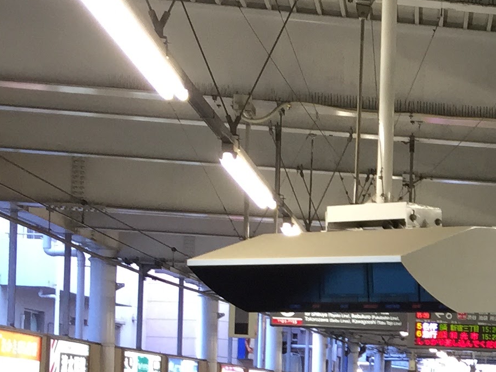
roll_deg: -2.6
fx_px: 1491
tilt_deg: -1.8
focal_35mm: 104
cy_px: 446
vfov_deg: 13.8
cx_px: 743
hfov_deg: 17.1
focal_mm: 4.15
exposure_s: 1/30
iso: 64
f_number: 2.2
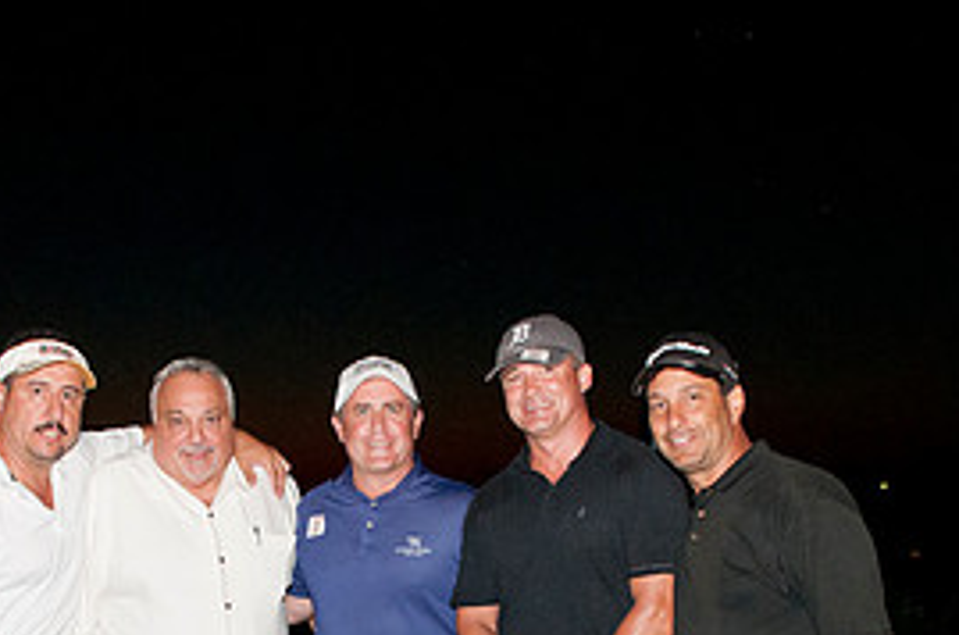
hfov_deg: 36.0
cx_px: 332
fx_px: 1462
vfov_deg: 23.4
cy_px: 647
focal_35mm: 55
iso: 720
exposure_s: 1/60
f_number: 6.3
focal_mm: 17
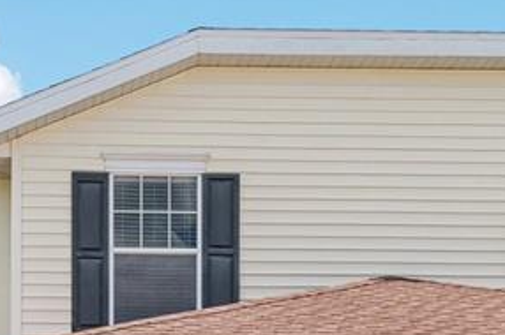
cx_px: 64
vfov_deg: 14.6
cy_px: 532
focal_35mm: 86
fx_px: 1205
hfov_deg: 23.1
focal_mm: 24
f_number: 8
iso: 400
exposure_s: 1/1250
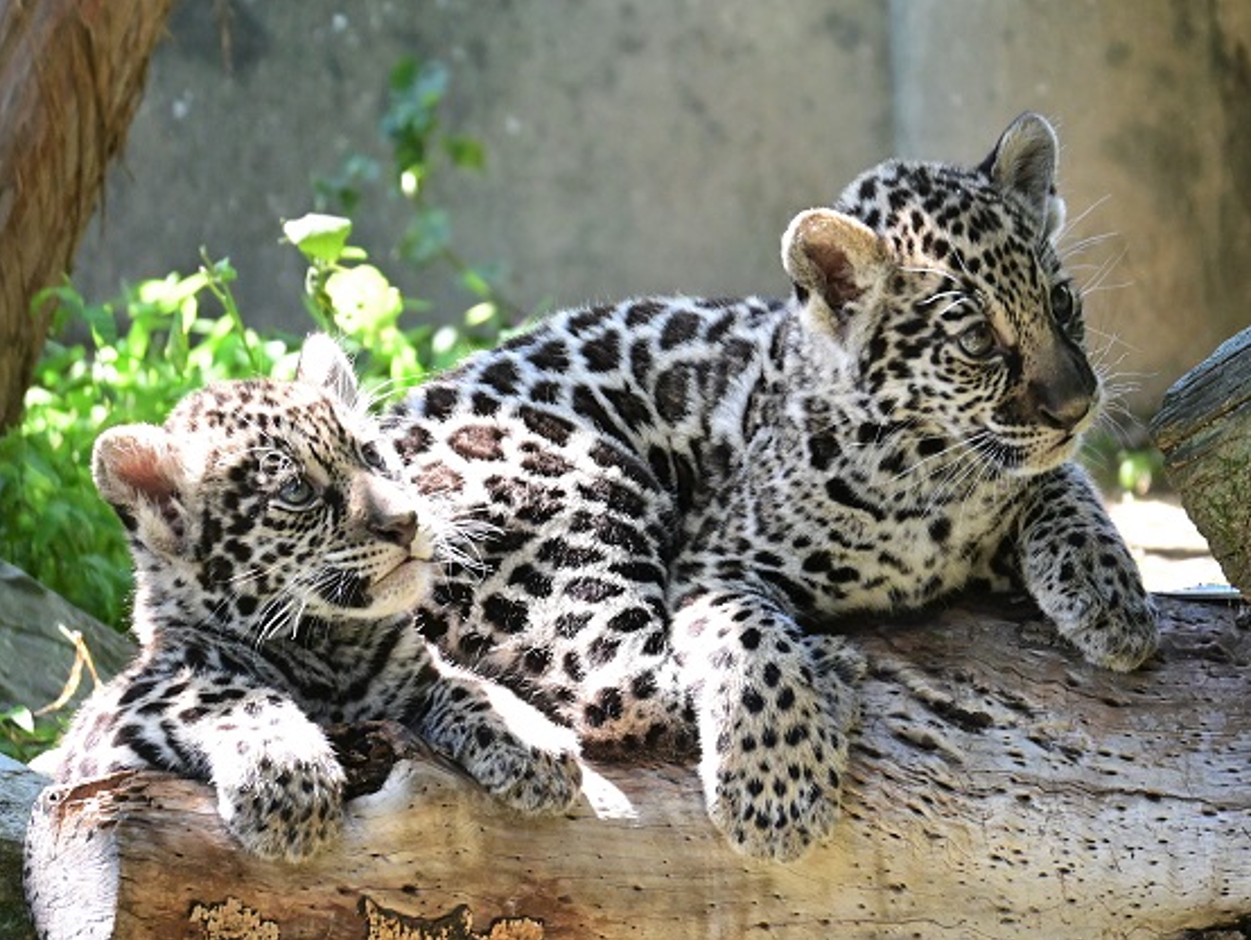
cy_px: 470
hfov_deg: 6.4
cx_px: 627
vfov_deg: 4.8
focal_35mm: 310
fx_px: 11208
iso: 3200
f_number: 5.6
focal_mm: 190
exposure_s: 1/320
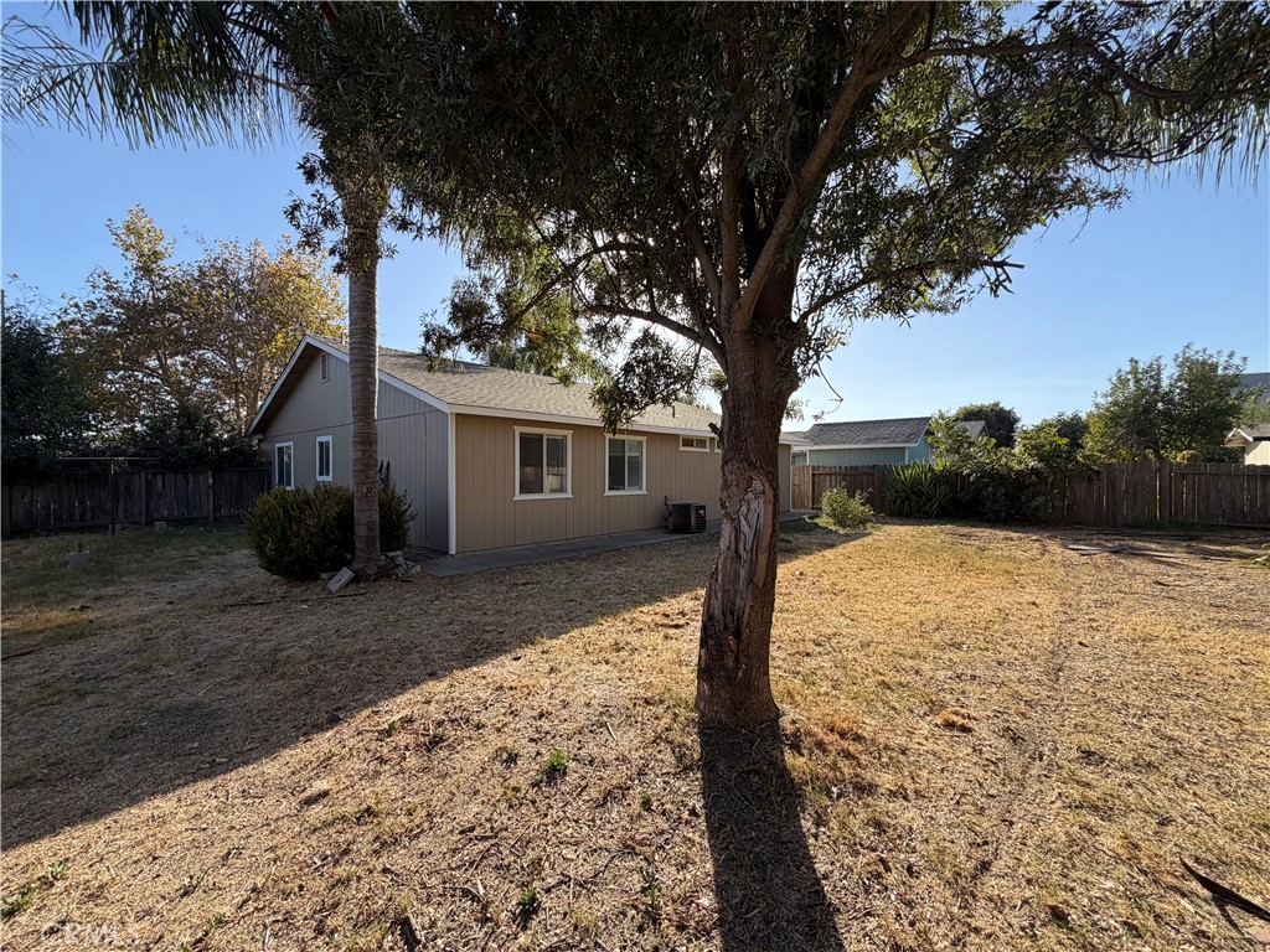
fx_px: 514
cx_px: 635
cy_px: 476
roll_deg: -0.1
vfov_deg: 85.7
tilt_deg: -0.4
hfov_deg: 102.1
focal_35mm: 14
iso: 40
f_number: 2.2
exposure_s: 1/694
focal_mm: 2.22
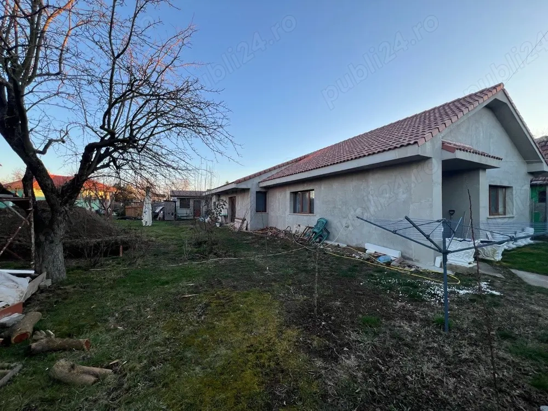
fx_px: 206
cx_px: 274
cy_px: 206
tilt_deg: -0.6
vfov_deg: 89.9
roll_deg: -0.3
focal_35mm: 13
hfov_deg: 106.2
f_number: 1.8
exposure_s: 1/151
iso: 32
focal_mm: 1.57
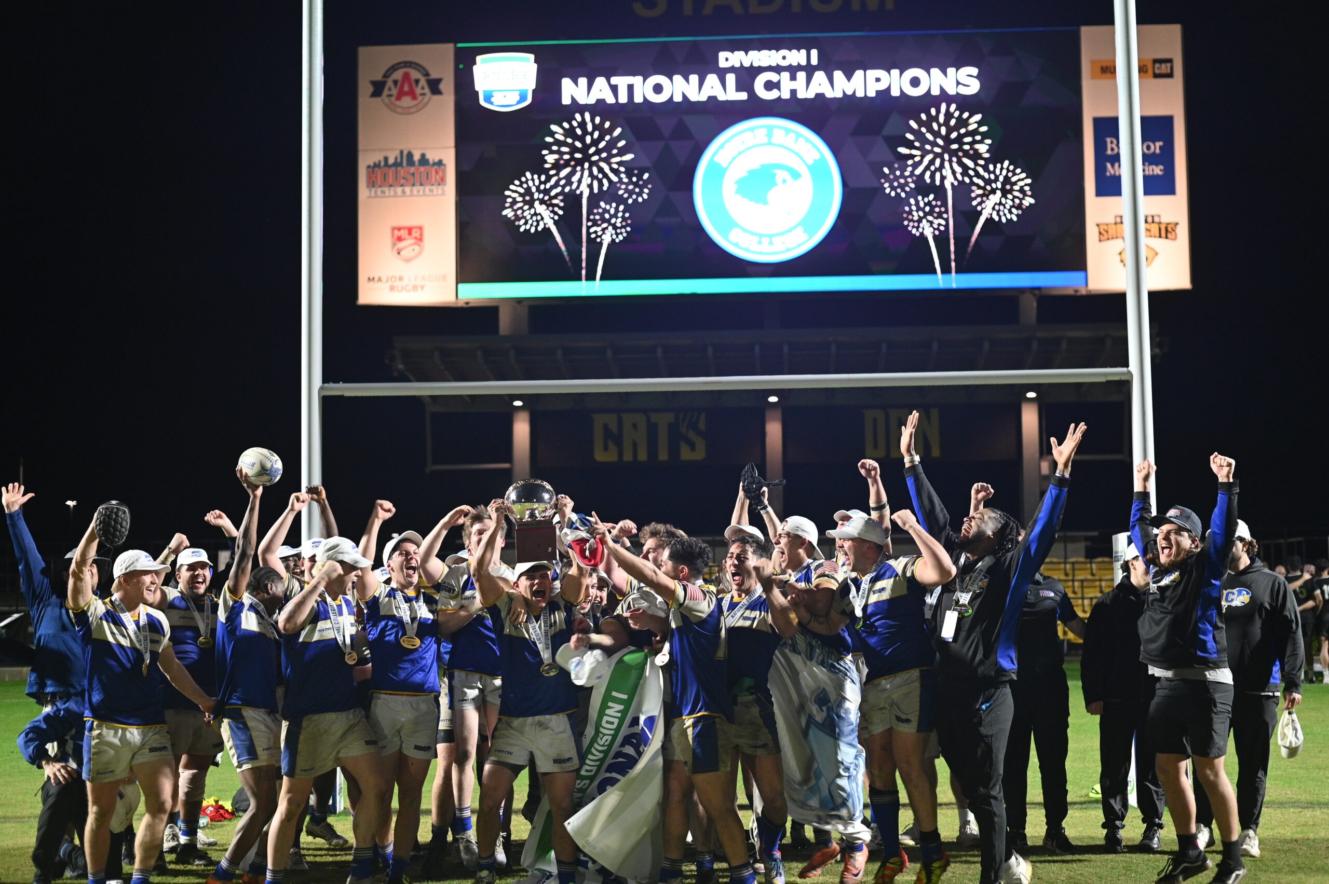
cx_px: 664
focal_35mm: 50
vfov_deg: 27.0
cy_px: 442
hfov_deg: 39.6
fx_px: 1845
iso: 1100
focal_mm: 50
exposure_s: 1/160
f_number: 2.5
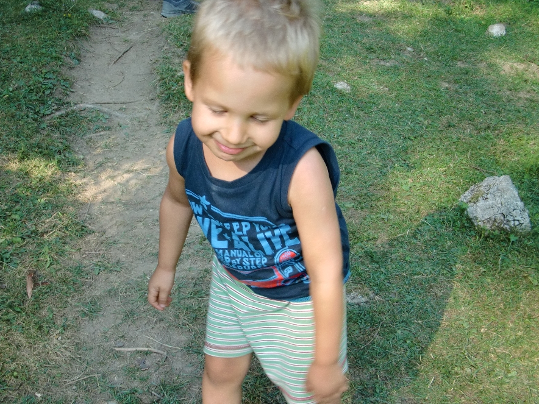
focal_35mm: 44
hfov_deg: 42.9
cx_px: 255
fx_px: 685
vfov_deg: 32.8
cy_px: 179
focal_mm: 6.66
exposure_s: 1/125
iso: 80
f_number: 3.9
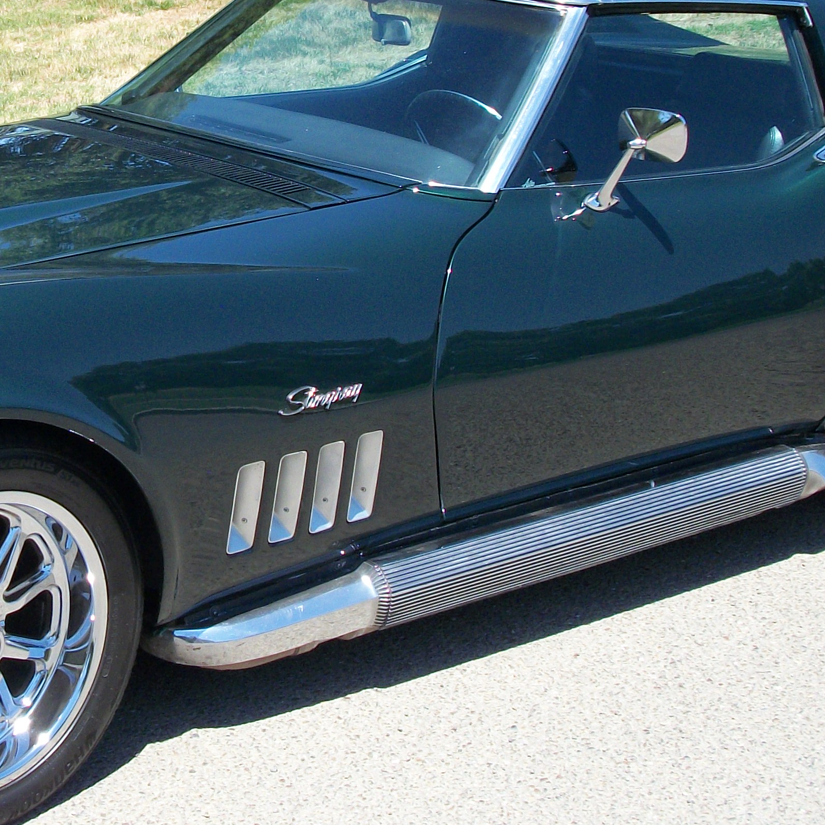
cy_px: 338
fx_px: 1914
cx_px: 141
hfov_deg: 23.9
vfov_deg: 24.3
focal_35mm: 71
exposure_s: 1/100
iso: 80
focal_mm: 5.7
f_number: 8.8
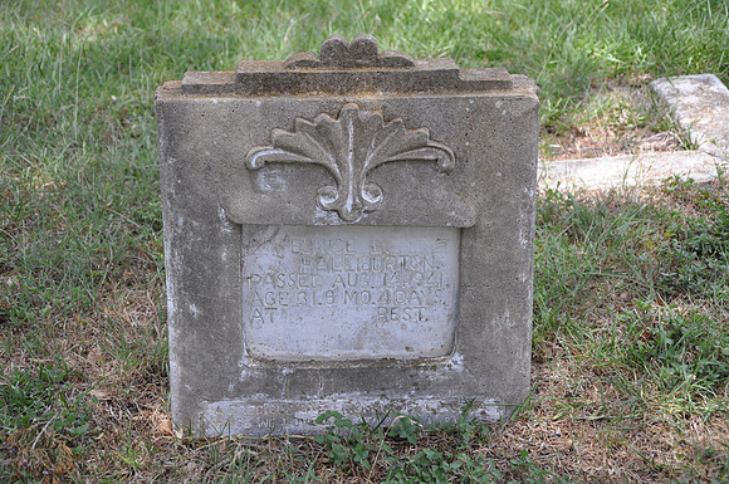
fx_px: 1365
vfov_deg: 20.1
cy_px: 242
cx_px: 364
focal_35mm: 68
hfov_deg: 29.9
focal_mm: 45
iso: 280
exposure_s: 1/125
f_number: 5.6
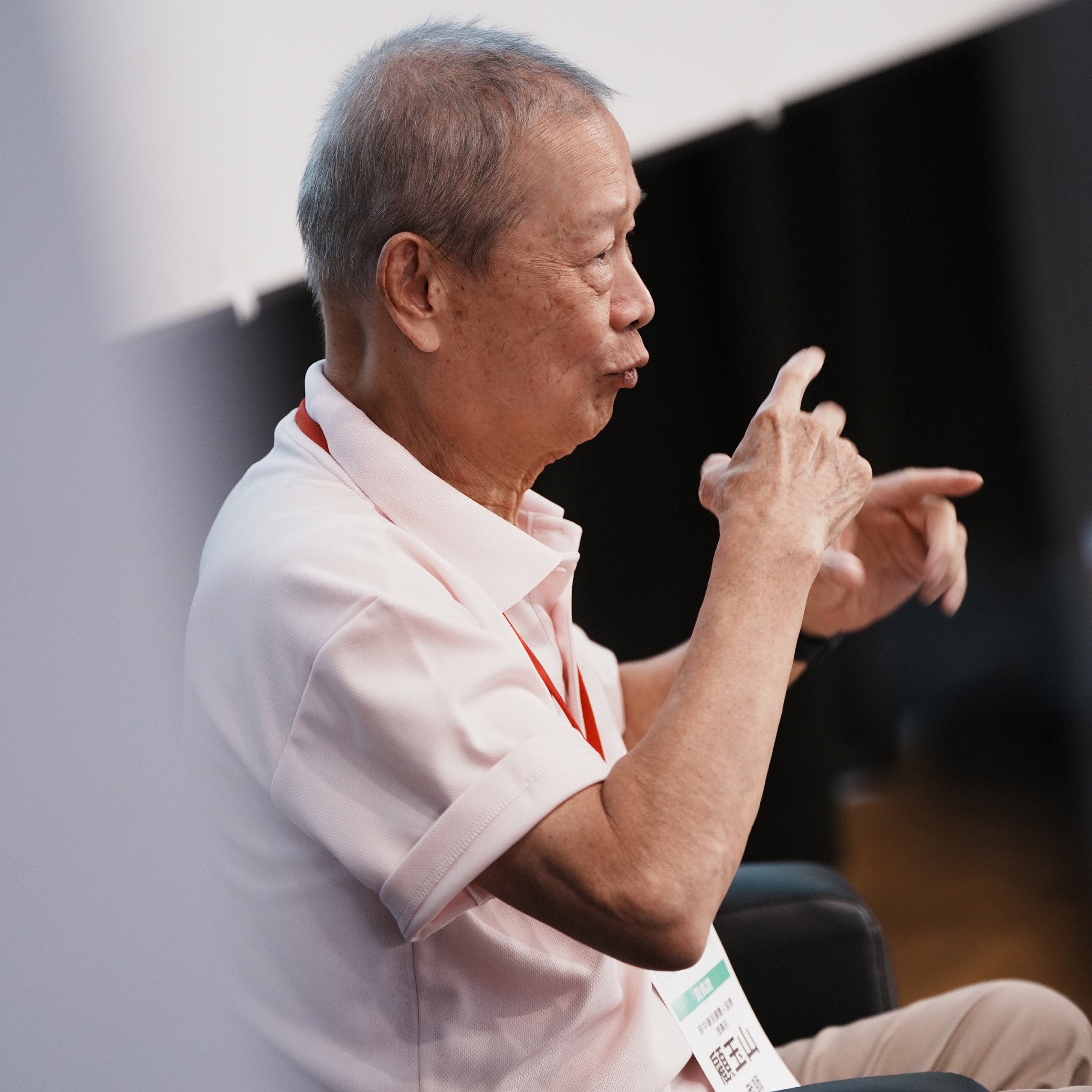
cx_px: 639
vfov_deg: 9.8
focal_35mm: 178
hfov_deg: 9.8
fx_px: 6353
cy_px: 544
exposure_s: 1/160
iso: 1600
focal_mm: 139
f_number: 2.8
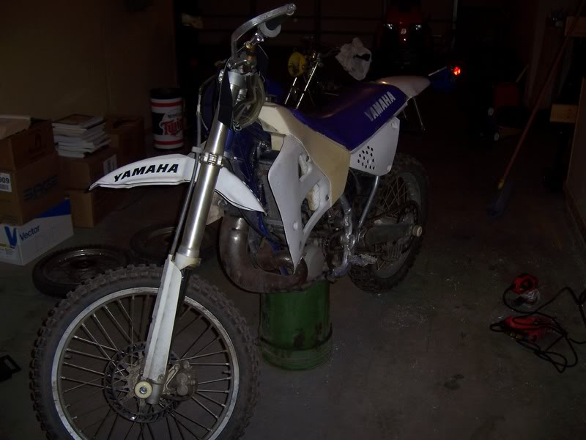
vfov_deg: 39.7
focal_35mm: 36
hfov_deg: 51.4
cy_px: 220
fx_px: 609
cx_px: 293
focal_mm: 6.2
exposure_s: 1/60
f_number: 2.8
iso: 80
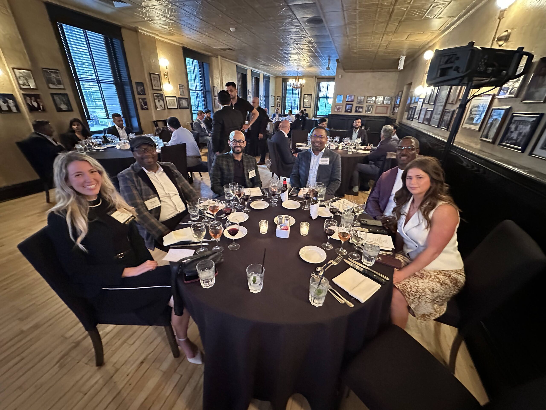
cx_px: 273
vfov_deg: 85.7
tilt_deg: -25.4
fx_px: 221
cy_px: 205
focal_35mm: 14
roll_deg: -1.1
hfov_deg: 102.1
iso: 1250
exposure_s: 1/30
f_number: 2.2
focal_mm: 2.22
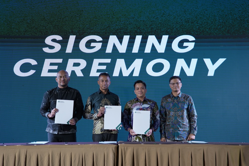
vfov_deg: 19.5
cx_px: 124
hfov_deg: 28.8
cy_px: 83
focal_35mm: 70
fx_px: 484
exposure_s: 1/250
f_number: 2.8
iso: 1000
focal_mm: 70
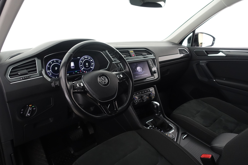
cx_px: 124
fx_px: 165
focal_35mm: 24
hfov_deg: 73.7
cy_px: 82
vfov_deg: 53.1
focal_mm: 8.8
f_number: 2.5
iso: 1000
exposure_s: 1/30
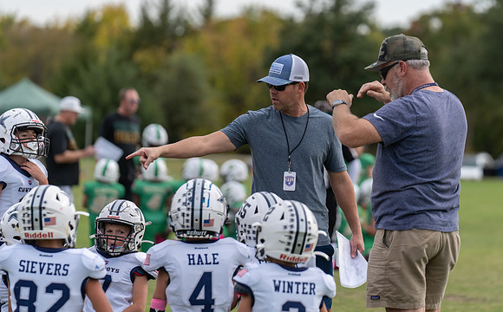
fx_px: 3197
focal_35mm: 234
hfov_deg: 9.0
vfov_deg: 5.6
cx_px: 274
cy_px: 129
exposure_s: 1/1250
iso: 200
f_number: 3.5
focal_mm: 200
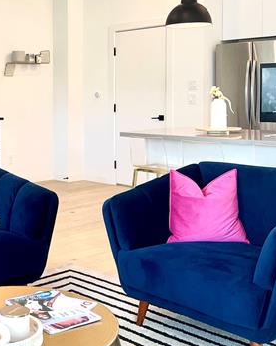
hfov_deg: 26.2
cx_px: 25
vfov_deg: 33.3
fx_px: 572
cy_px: 116
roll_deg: +1.1
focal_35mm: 56
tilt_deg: -2.5
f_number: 1.5
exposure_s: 1/120
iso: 64
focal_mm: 5.7
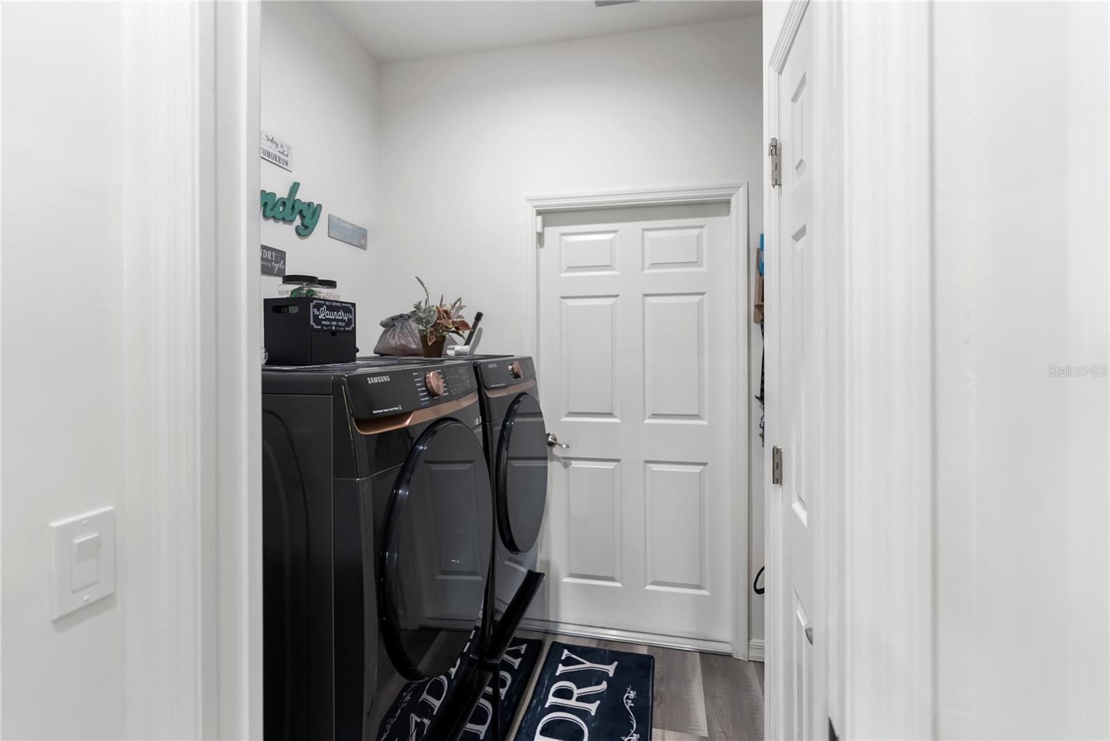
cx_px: 555
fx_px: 493
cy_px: 370
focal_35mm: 16
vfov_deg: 73.8
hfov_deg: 96.7
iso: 1000
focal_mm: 16
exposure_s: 1/125
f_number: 2.8
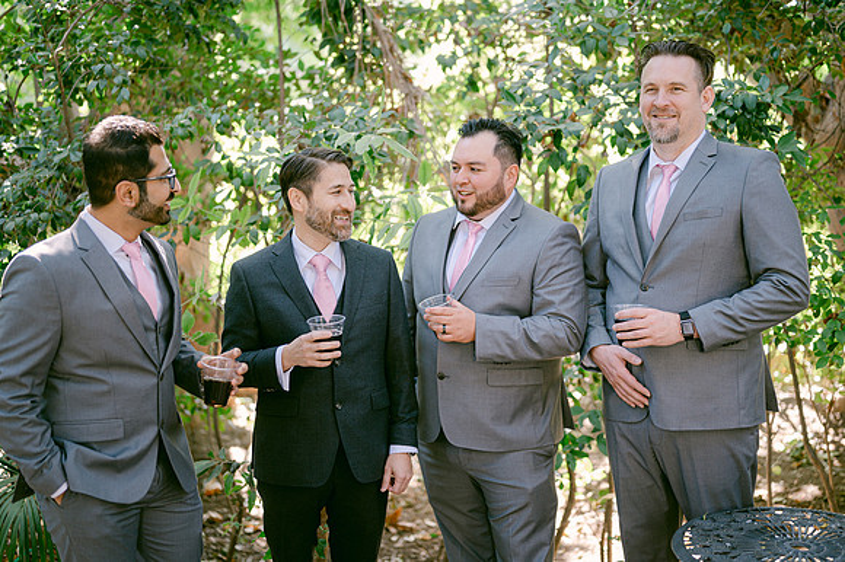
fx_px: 1173
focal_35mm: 50
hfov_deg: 39.6
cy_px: 281
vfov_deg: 27.0
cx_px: 422
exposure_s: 1/125
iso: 250
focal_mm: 50
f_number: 1.8
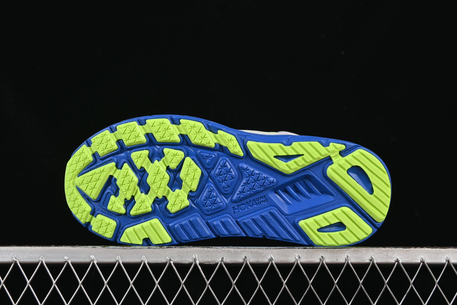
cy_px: 152
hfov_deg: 27.0
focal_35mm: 75
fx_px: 952
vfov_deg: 18.2
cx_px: 228
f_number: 8
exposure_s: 1/80
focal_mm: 50
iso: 160
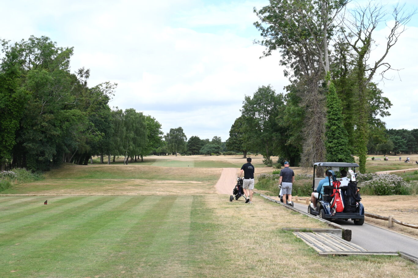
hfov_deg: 45.5
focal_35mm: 43
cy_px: 139
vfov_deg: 31.2
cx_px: 209
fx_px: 499
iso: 200
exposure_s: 1/100
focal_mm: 43
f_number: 11
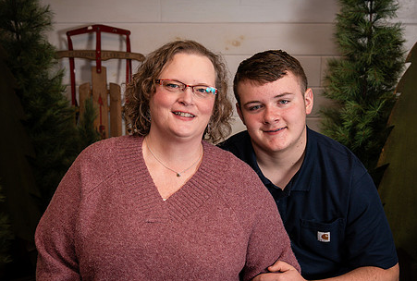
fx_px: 604
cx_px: 224
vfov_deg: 26.1
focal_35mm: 52
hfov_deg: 38.0
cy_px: 182
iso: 250
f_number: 3.5
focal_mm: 28
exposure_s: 1/250
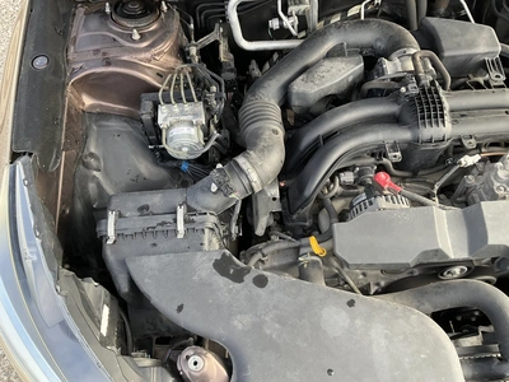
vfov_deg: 48.2
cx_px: 254
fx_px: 426
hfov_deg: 61.7
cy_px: 191
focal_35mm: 29
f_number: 1.8
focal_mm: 3
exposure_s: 1/122
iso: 32
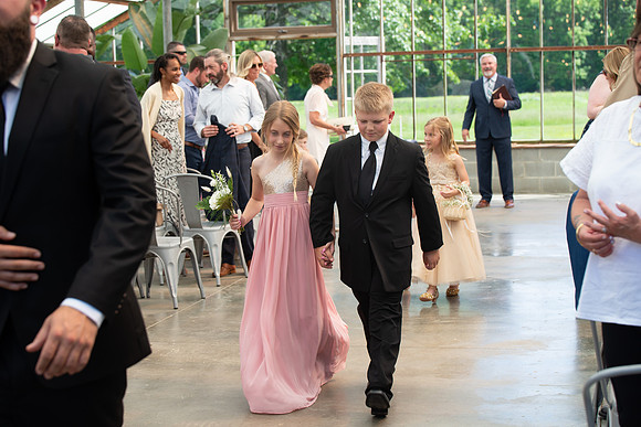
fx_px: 1247
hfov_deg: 28.8
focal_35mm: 70
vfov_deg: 19.5
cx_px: 320
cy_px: 214
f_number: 5.6
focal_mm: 70
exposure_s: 1/200
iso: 160
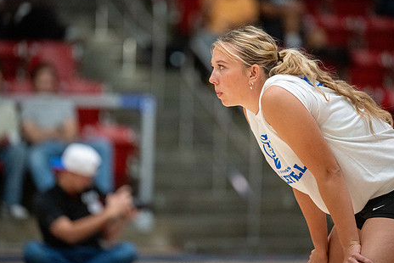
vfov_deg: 5.5
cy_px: 111
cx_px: 220
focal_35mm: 250
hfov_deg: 8.2
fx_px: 2738
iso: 5000
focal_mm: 200
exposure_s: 1/500
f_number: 2.8
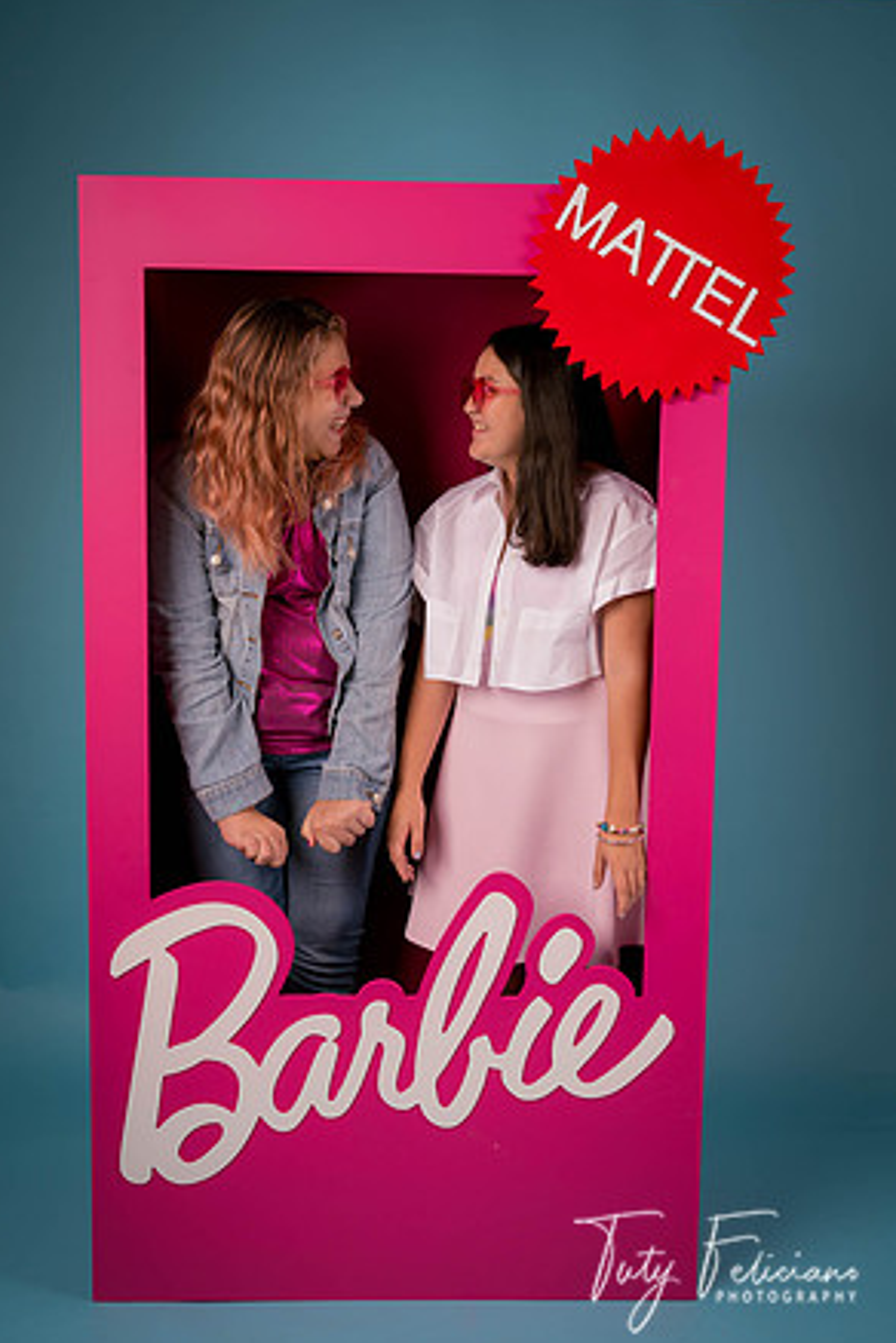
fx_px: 1419
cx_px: 445
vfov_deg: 50.7
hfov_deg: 35.1
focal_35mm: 38
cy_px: 678
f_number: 7.1
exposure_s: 1/160
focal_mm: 37
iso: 125
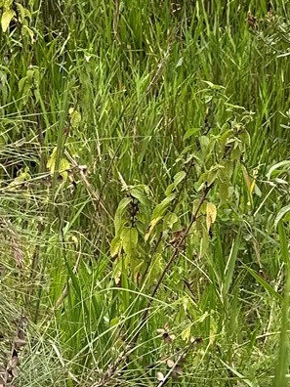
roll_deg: -0.4
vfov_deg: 15.8
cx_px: 82
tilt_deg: -18.7
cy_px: 93
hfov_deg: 11.9
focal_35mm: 124
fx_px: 1385
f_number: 1.78
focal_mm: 6.86
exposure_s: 1/503
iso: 80
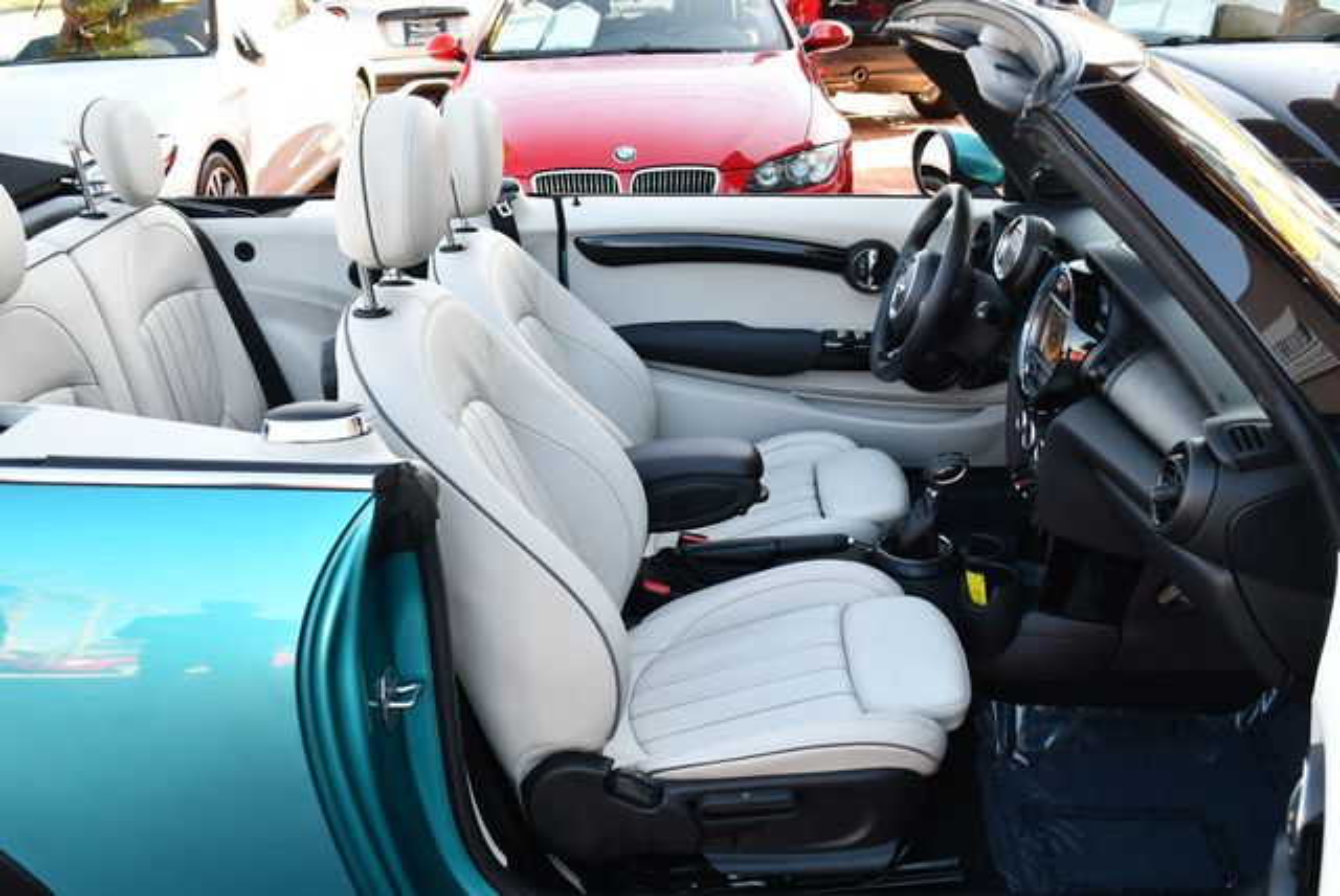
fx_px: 1341
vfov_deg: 36.9
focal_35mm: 36
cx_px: 670
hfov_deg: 53.1
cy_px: 448
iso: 400
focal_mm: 18
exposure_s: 1/250
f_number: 4
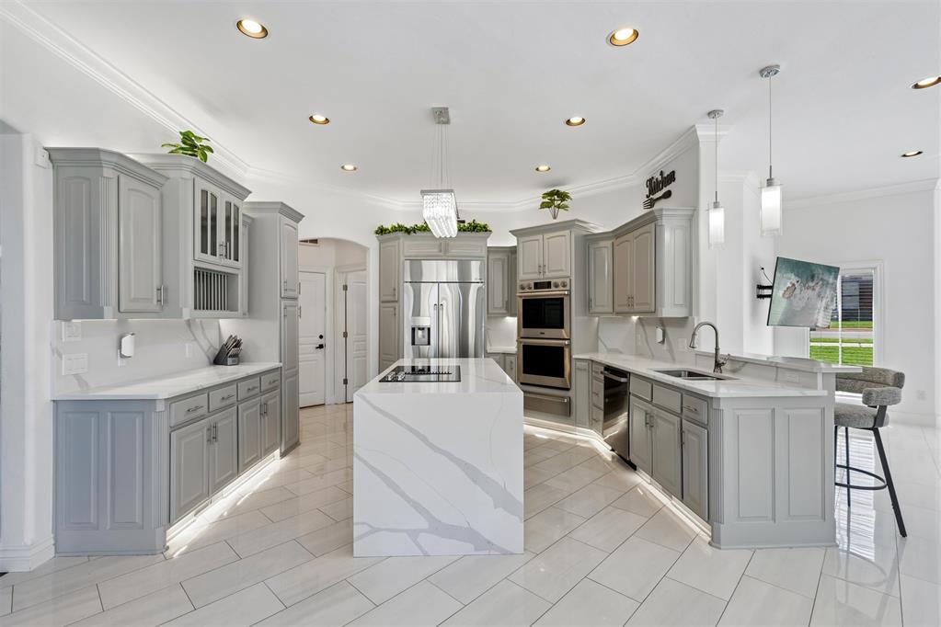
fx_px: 418
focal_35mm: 16
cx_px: 470
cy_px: 314
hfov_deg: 96.7
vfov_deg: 73.7
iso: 200
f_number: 8
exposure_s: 1/30
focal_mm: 16
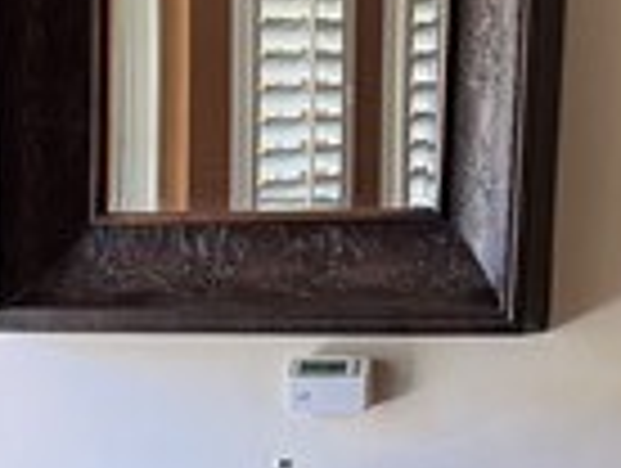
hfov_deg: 10.9
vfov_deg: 7.8
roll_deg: -1.1
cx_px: -122
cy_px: 1080
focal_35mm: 178
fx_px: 3199
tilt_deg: -15.8
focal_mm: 6.76
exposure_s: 1/60
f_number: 1.78
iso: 125
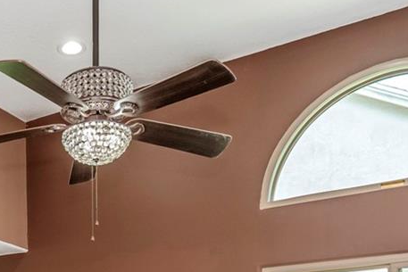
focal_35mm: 56
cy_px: 413
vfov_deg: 20.5
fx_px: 635
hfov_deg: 33.0
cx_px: 10
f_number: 6.7
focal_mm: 16
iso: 640
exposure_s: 1/60
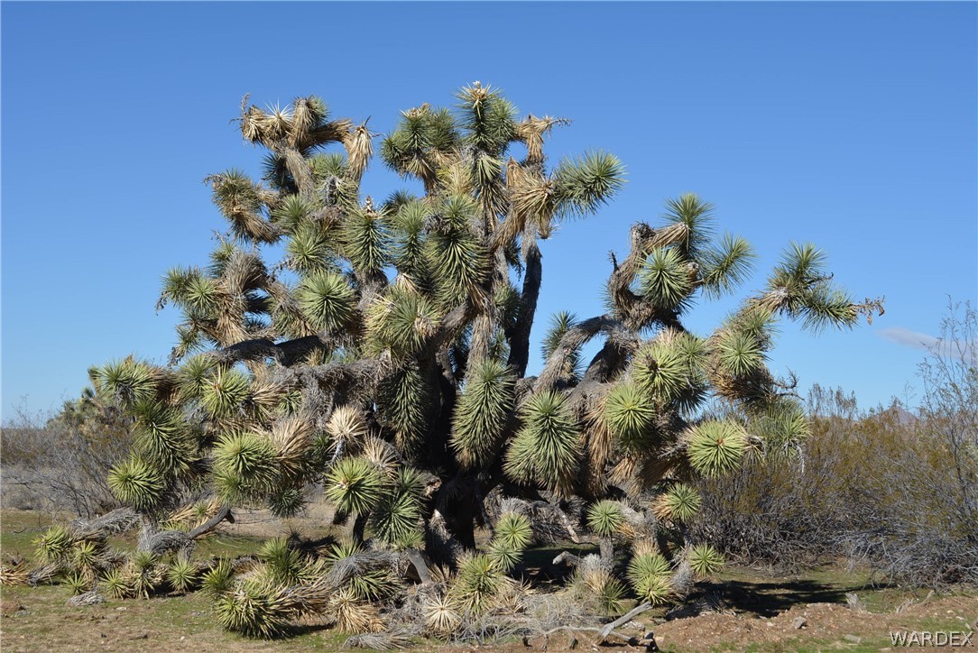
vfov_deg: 26.5
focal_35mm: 51
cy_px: 326
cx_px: 489
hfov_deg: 38.9
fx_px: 1386
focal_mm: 34
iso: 100
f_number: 9
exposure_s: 1/320
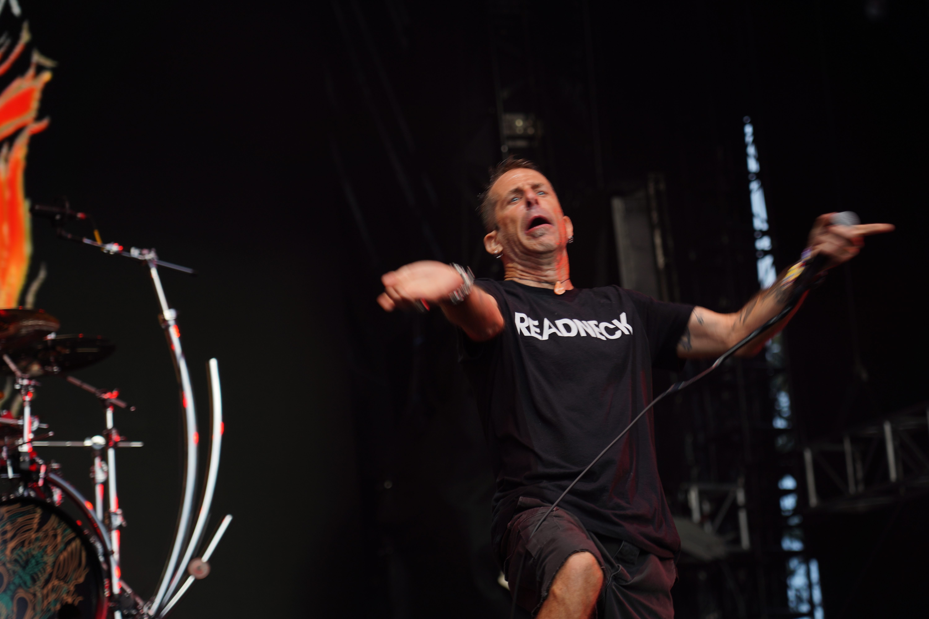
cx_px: 464
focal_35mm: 105
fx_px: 2709
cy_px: 310
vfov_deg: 13.0
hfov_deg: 19.5
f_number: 4
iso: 125
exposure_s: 1/125
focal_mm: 105
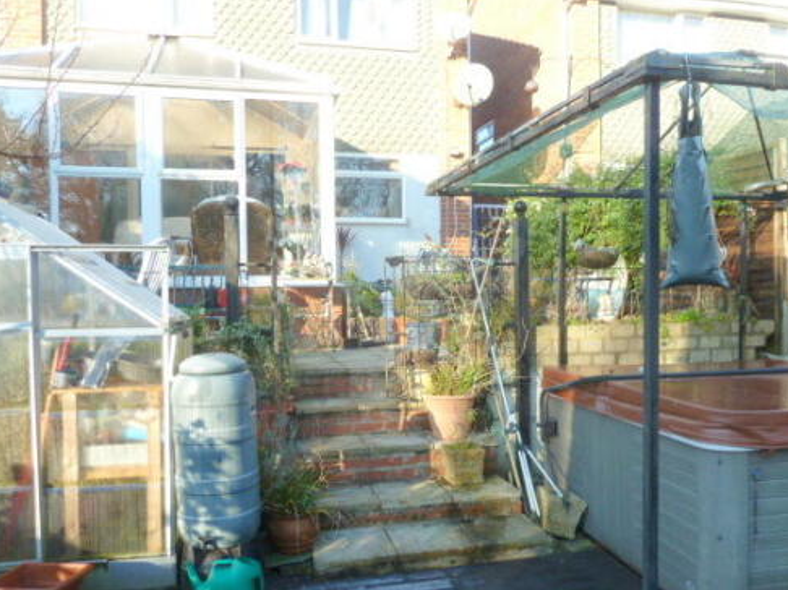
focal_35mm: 30
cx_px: 413
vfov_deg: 46.7
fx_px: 683
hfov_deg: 60.0
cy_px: 323
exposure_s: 1/100
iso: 80
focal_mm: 4.1
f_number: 3.3
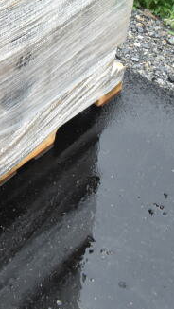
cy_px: -99
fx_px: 648
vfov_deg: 23.5
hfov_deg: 14.7
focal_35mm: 79
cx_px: -47
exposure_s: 1/160
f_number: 6.3
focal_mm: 18
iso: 1600
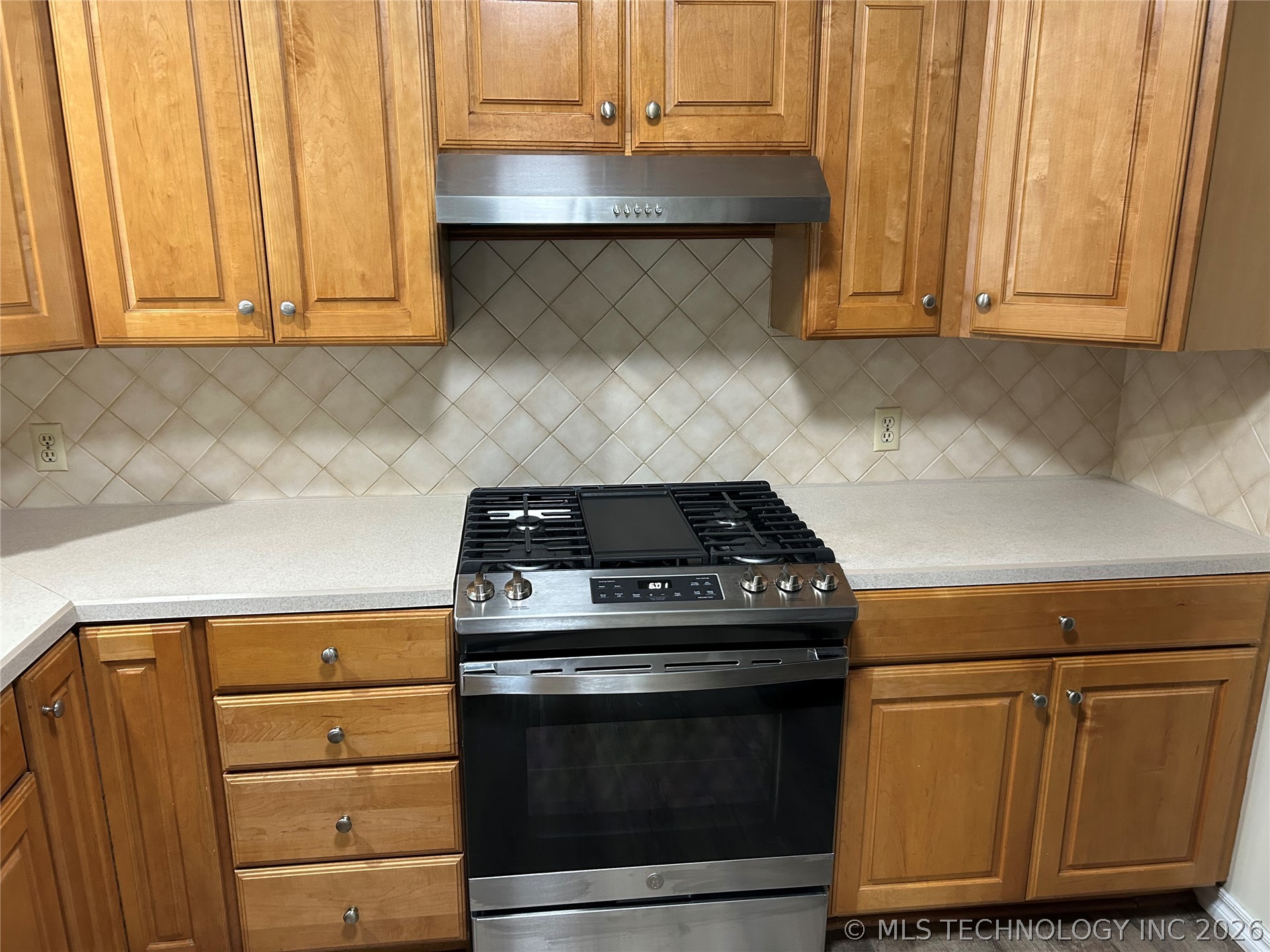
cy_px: 476
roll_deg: +0.2
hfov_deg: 67.3
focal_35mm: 26
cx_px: 635
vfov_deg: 53.1
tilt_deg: -15.6
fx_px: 954
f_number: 1.5
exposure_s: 1/60
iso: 200
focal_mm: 5.7
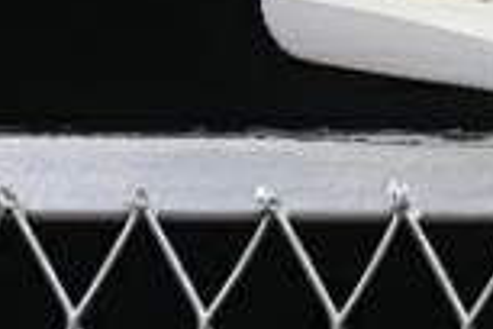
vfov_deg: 3.8
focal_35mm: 357
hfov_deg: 5.6
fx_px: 4889
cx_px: 1067
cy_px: -348
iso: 160
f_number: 8
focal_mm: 50
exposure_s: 1/80
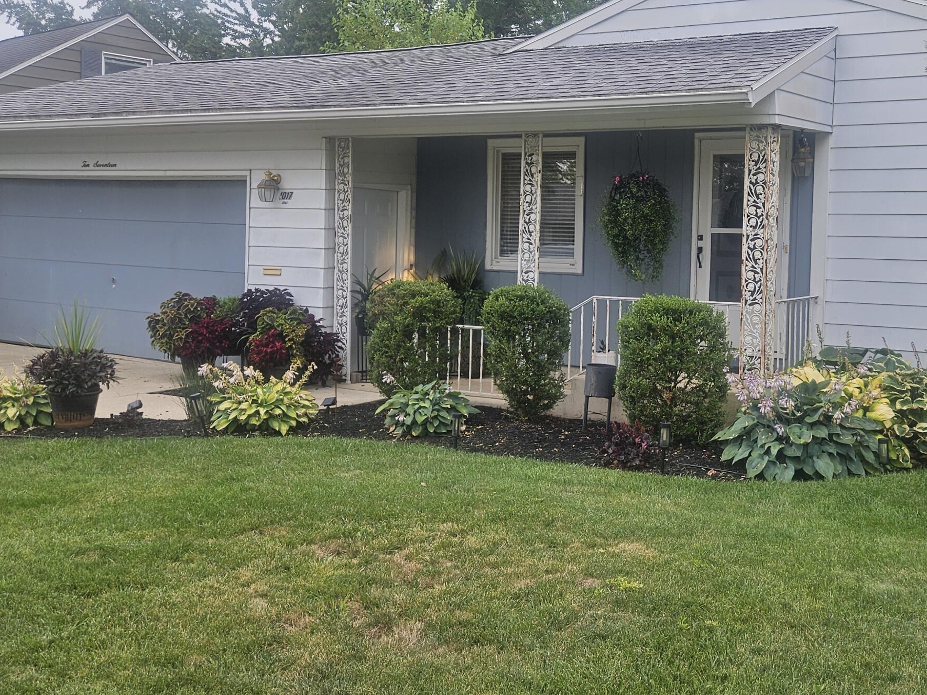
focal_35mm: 39
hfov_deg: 46.4
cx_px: 679
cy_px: 258
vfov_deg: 36.6
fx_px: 1044
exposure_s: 1/133
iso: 25
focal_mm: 5.4
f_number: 1.8
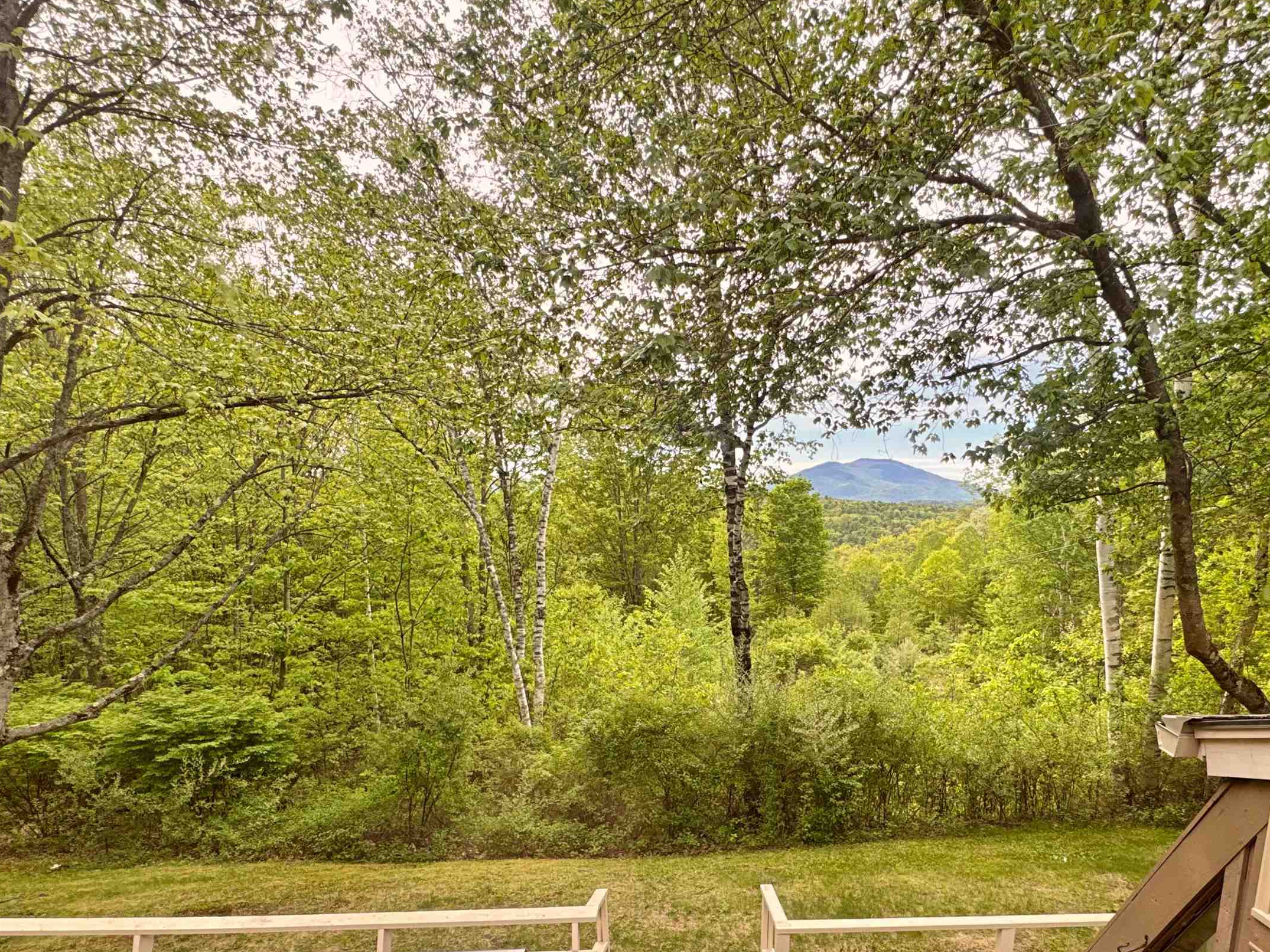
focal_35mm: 20
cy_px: 627
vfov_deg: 64.4
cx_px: 719
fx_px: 734
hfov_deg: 81.3
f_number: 2.2
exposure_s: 1/258
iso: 40
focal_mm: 2.22
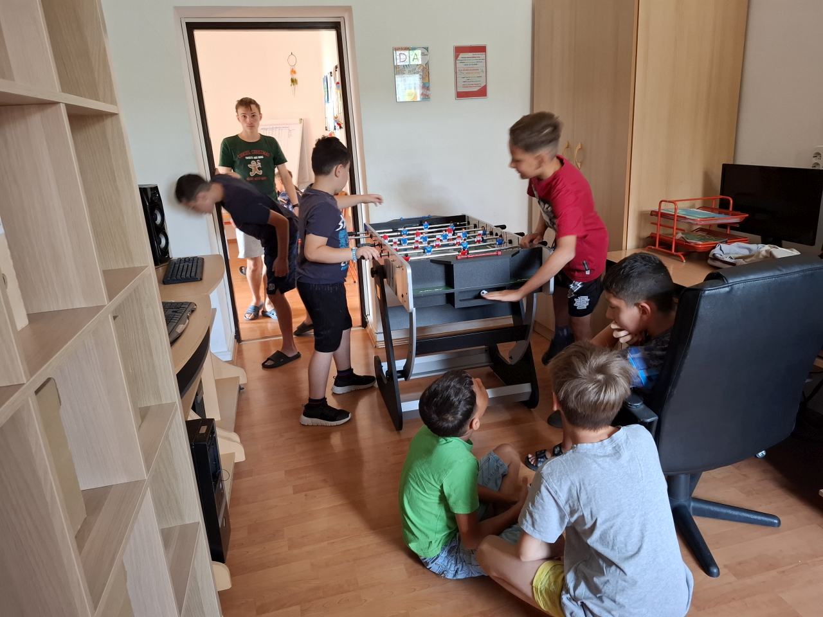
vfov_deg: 58.9
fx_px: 547
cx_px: 412
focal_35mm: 23
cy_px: 308
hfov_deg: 73.9
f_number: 1.8
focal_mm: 5.54
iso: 320
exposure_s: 1/33
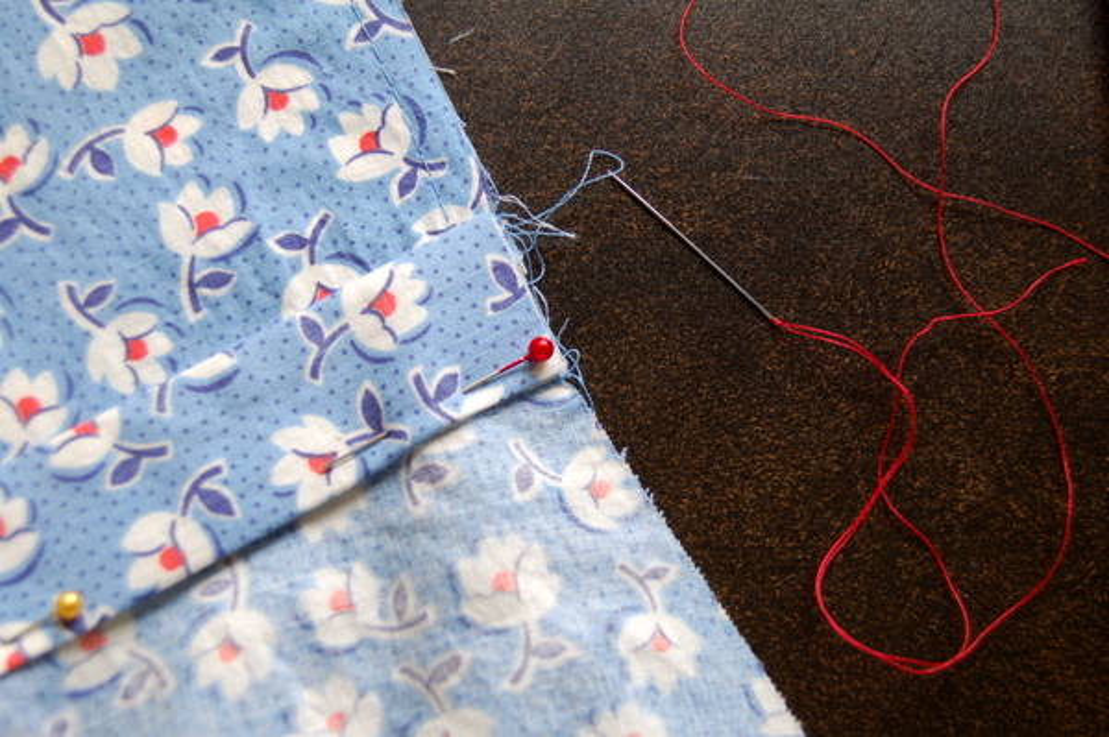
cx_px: 554
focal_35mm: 57
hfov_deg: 35.1
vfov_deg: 23.7
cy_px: 368
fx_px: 1754
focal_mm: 38
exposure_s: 1/125
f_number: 5.6
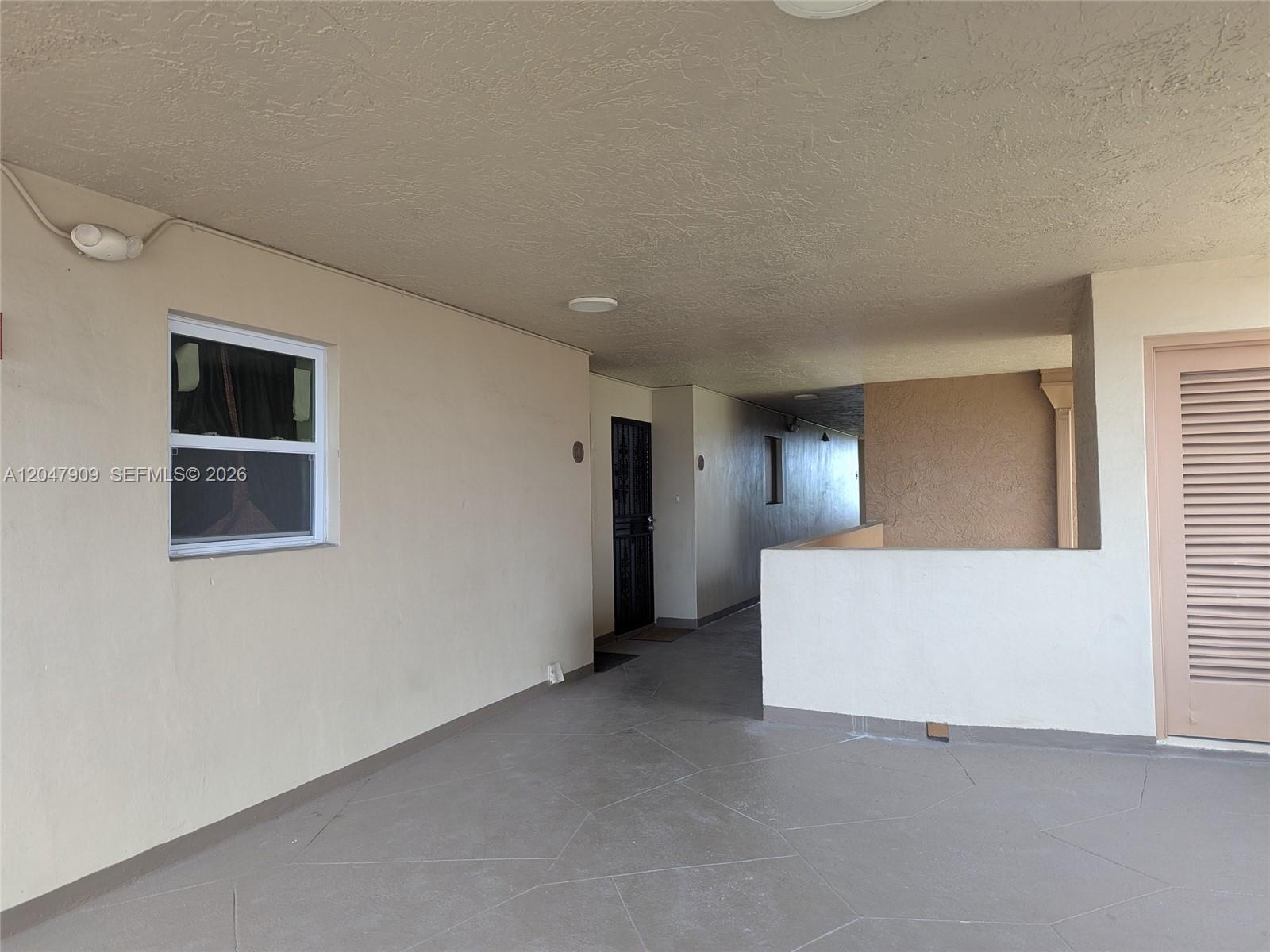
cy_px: 476
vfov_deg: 56.8
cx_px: 635
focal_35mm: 24
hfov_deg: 71.6
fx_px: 881
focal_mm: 6.81
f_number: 1.85
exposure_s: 1/74.3
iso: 43
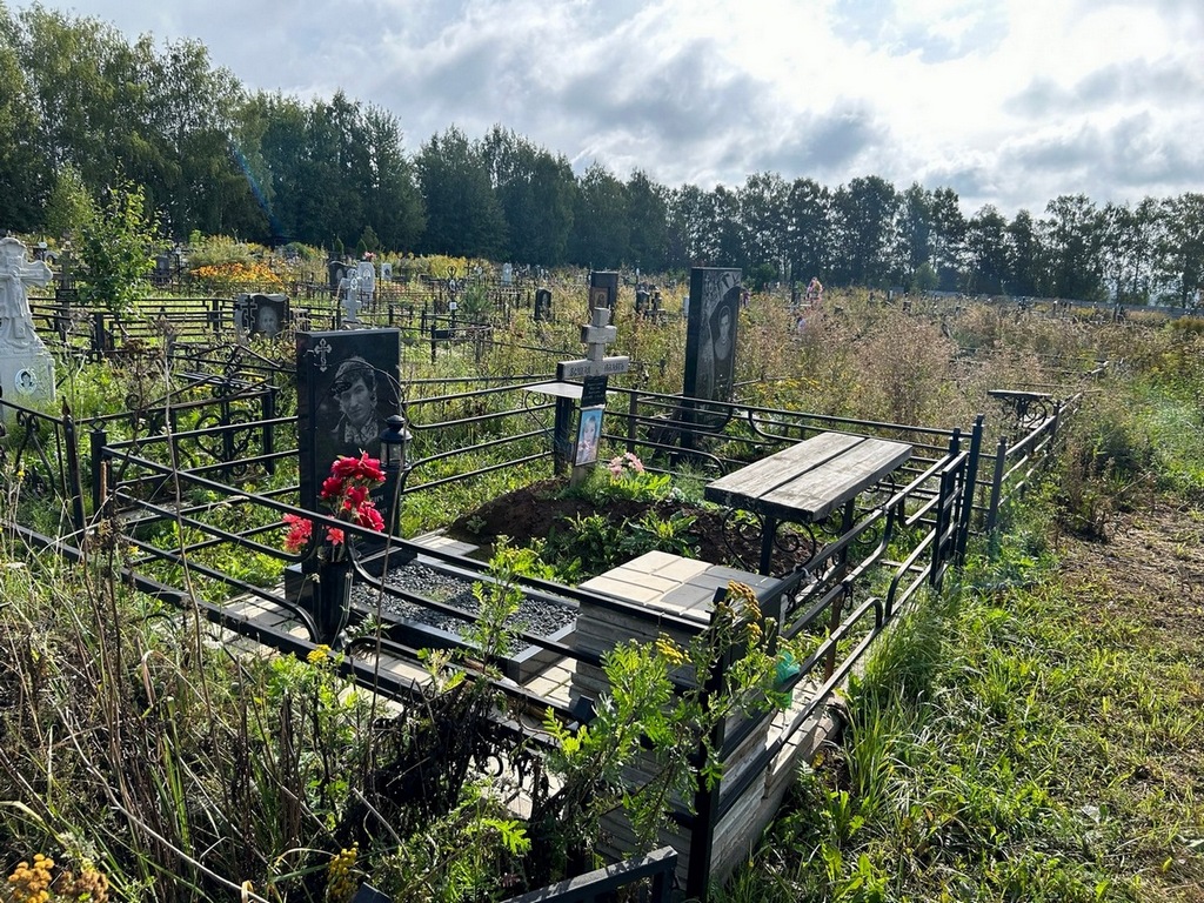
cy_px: 452
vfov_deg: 53.1
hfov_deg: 67.3
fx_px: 904
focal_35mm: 26
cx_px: 602
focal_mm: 5.7
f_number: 1.5
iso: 50
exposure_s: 1/2123
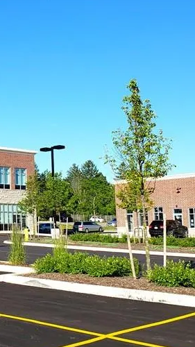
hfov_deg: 19.9
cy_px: 153
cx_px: -15
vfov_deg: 36.0
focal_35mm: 58
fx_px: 534
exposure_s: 1/1256
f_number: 2.4
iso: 50
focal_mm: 4.3
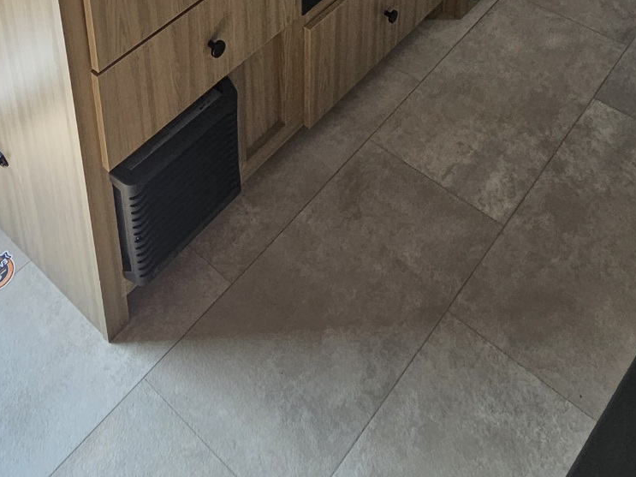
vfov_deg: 25.5
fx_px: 772
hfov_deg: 44.4
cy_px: -246
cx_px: 237
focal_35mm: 42
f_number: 2.2
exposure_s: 1/294
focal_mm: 2.2
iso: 50
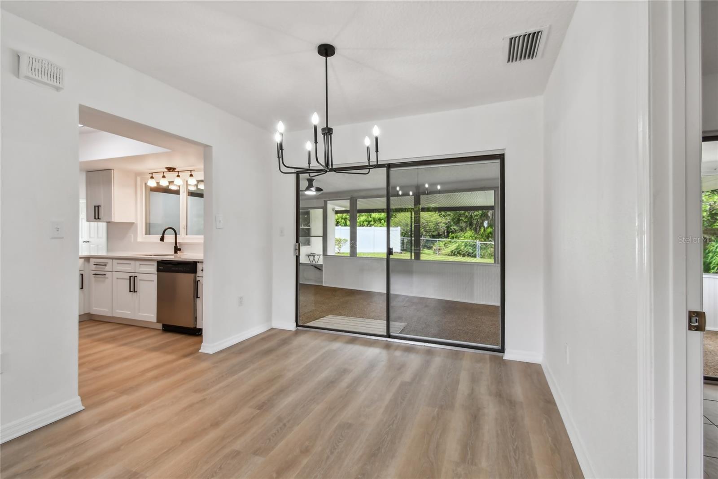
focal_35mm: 15
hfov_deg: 100.4
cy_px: 240
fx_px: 299
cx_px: 359
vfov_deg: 77.3
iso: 100
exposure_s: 1/30
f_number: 7.1
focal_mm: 10
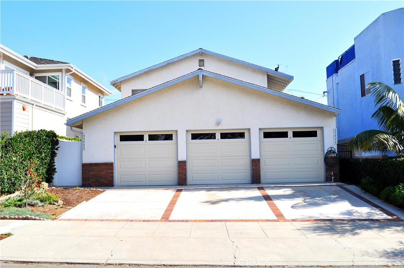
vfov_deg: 39.9
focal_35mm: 33
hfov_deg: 57.3
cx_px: 202
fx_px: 370
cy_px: 134
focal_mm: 22
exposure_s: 1/400
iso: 200
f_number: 10
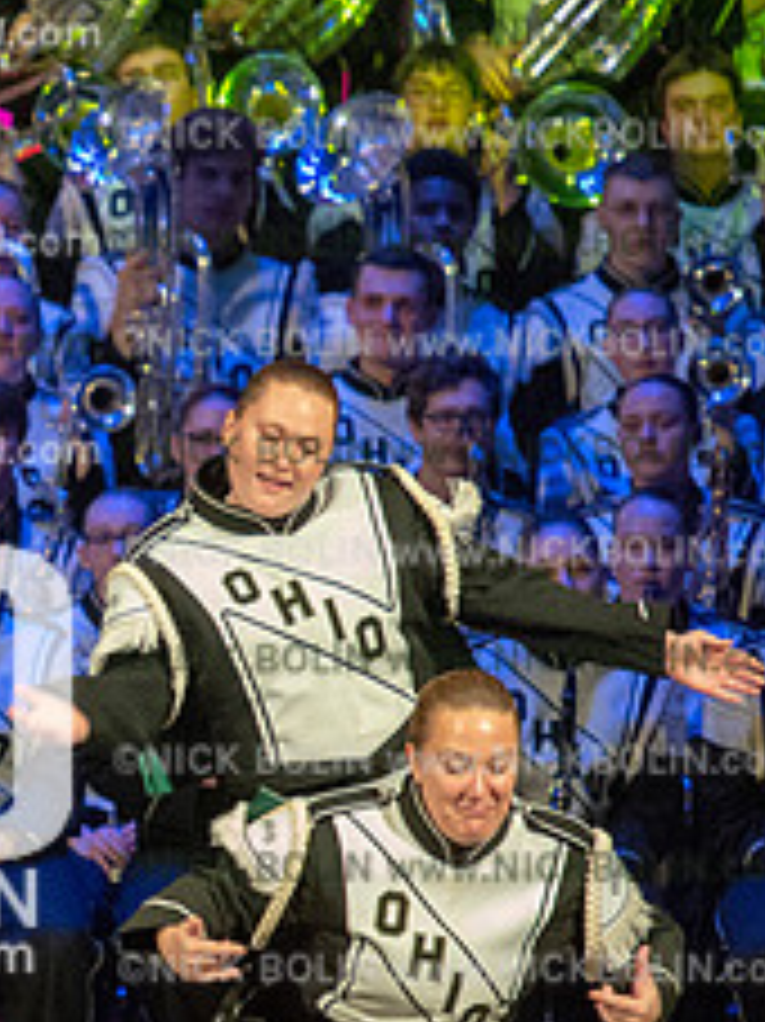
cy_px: 761
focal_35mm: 613
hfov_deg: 2.4
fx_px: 18080
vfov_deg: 3.2
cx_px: -248
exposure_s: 1/250
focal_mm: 250
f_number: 5.6
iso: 8000
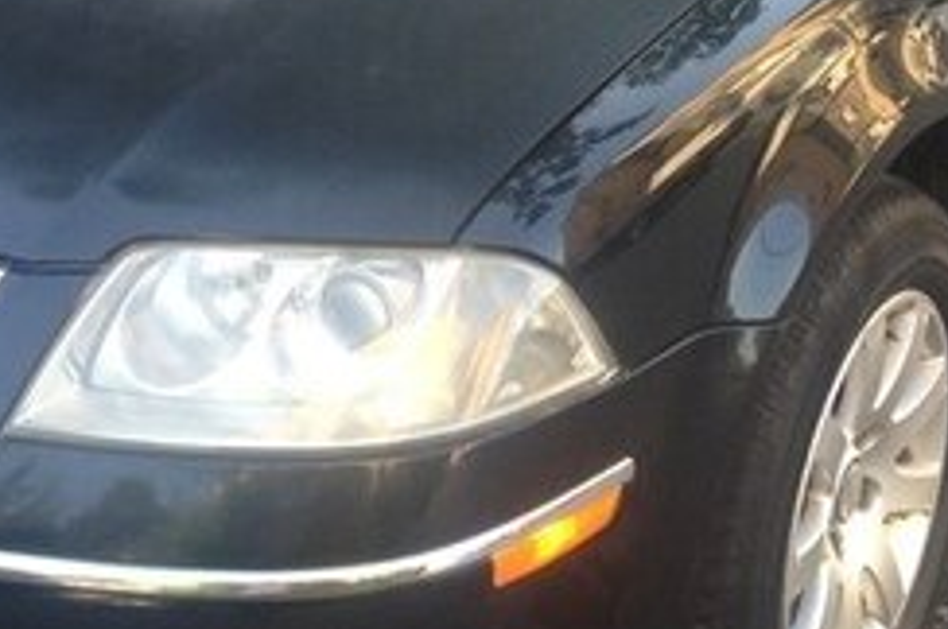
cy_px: -91
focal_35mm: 93
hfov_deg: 21.9
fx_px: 2446
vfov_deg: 14.3
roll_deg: -3.0
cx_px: 392
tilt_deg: -16.8
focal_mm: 4.12
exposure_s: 1/60
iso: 50
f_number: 2.4
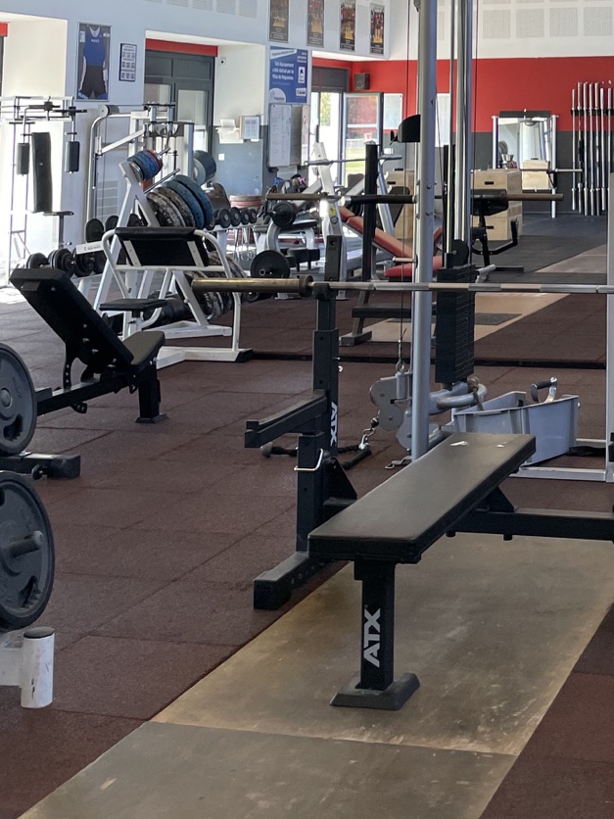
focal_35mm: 56
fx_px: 1324
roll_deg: +1.0
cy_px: -2
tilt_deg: +5.0
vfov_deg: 31.7
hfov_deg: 24.8
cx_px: 620
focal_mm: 4.2
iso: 100
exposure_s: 1/121
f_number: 1.6
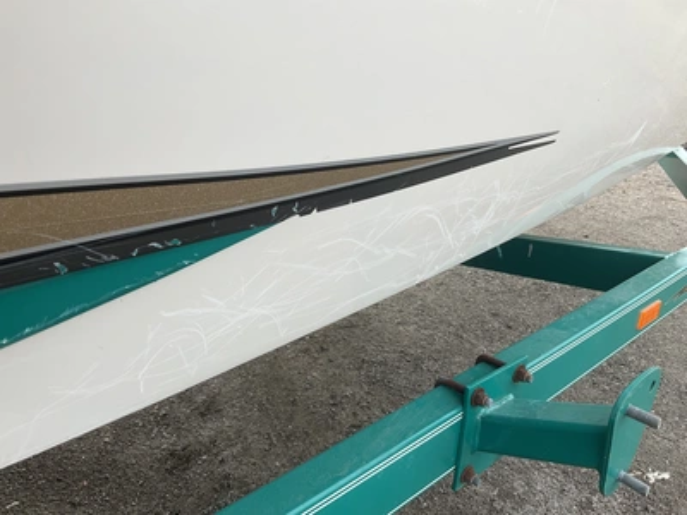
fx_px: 576
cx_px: 344
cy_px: 258
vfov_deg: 48.2
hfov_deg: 61.7
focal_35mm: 29
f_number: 1.8
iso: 25
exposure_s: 1/358
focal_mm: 3
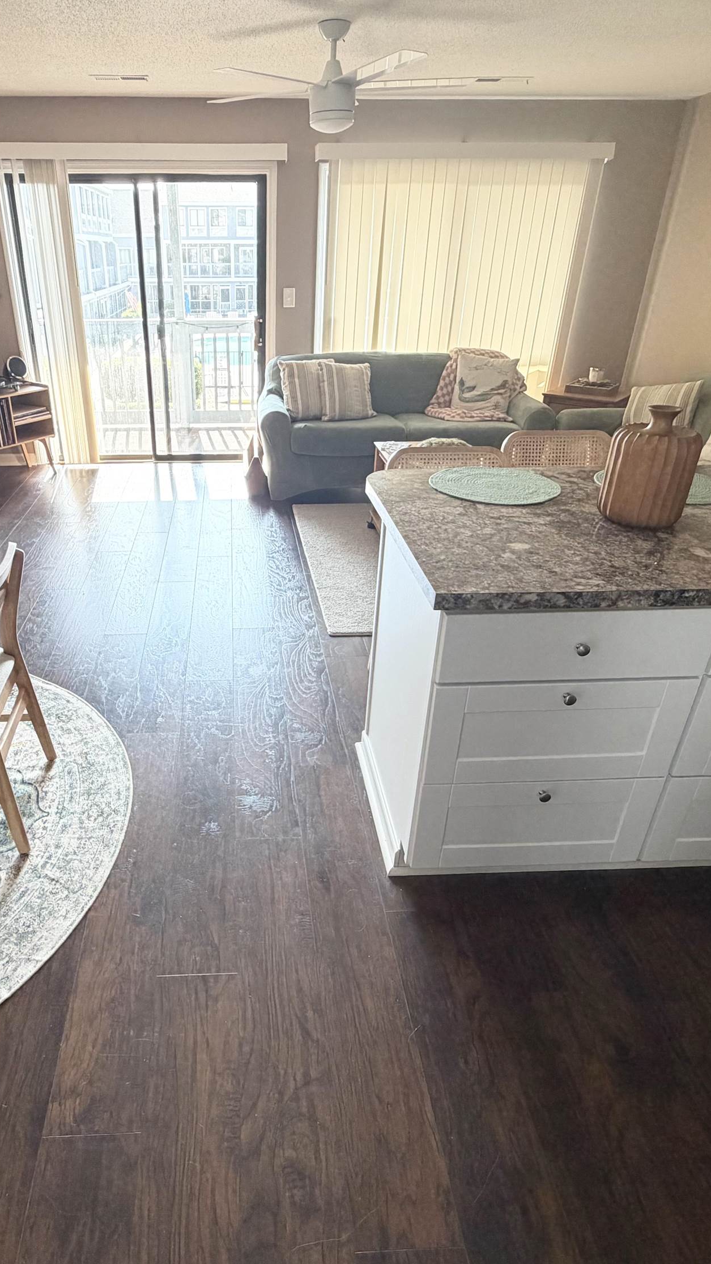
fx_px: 704
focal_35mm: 21
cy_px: 624
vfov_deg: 83.8
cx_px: 263
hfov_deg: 53.0
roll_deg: +0.2
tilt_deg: -28.0
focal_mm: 2.22
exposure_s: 1/121
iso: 160
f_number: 2.2
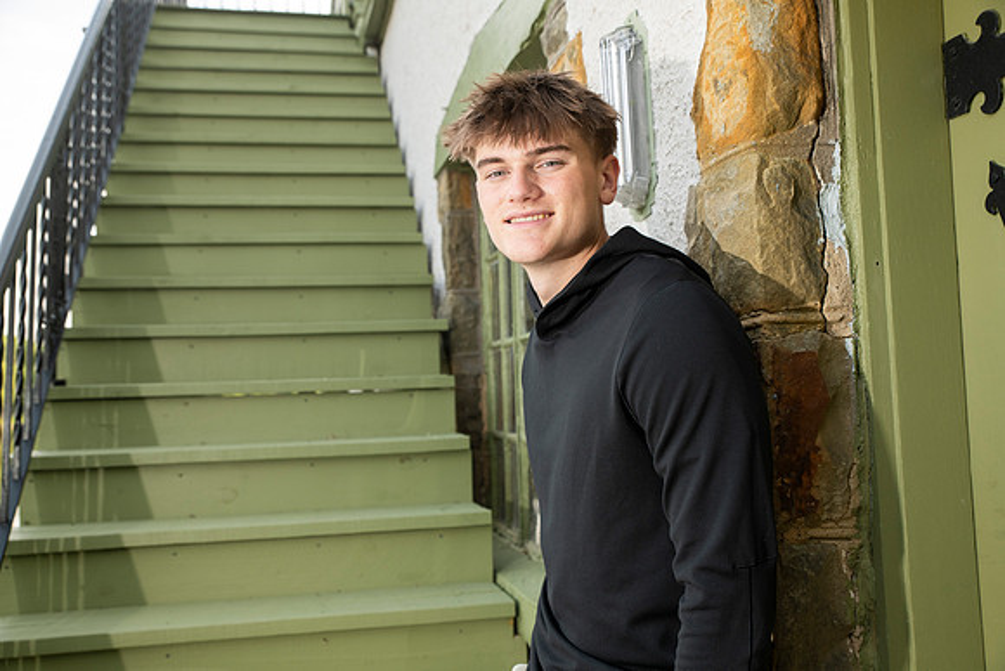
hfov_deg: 50.7
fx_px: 1061
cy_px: 336
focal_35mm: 38
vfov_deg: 35.1
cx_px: 502
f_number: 5.6
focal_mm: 38
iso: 320
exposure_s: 1/160
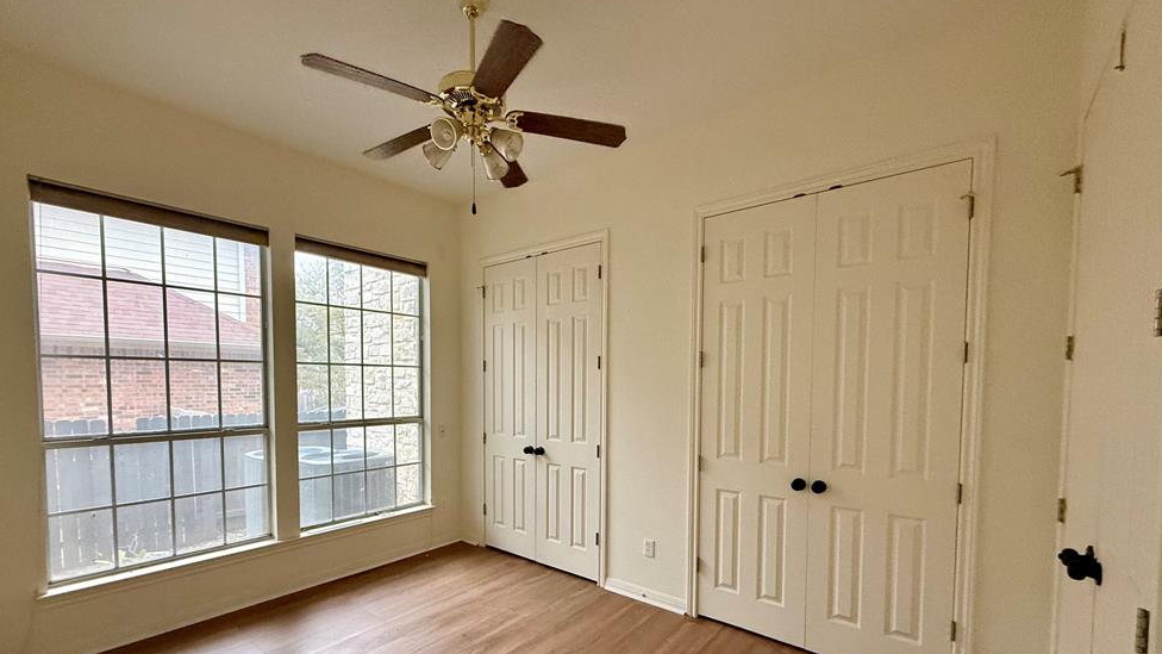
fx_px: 493
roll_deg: -0.1
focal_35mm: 16
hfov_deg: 99.3
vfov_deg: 66.2
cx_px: 556
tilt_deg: -3.1
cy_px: 404
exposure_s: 1/60
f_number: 2.2
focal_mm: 2.22
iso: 400
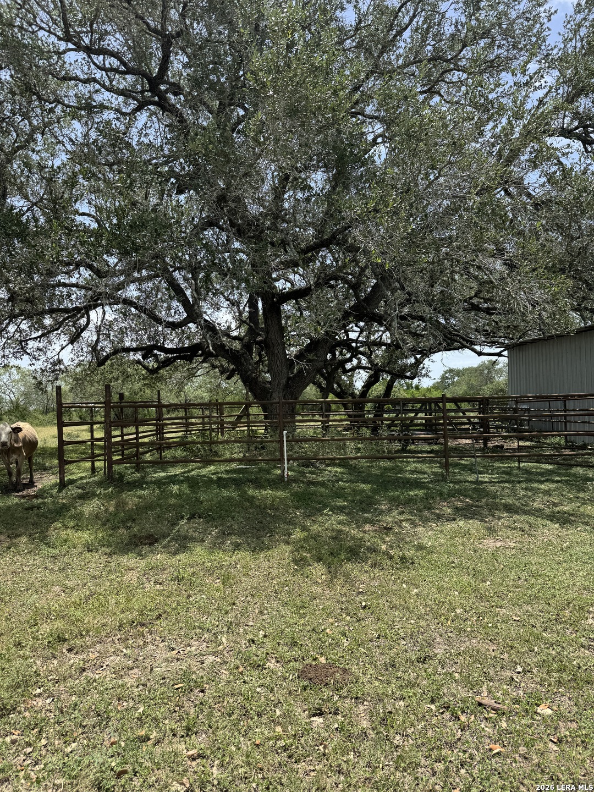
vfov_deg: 71.6
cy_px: 396
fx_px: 549
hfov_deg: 56.8
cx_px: 297
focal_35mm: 24
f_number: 1.78
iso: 80
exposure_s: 1/2415
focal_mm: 6.76
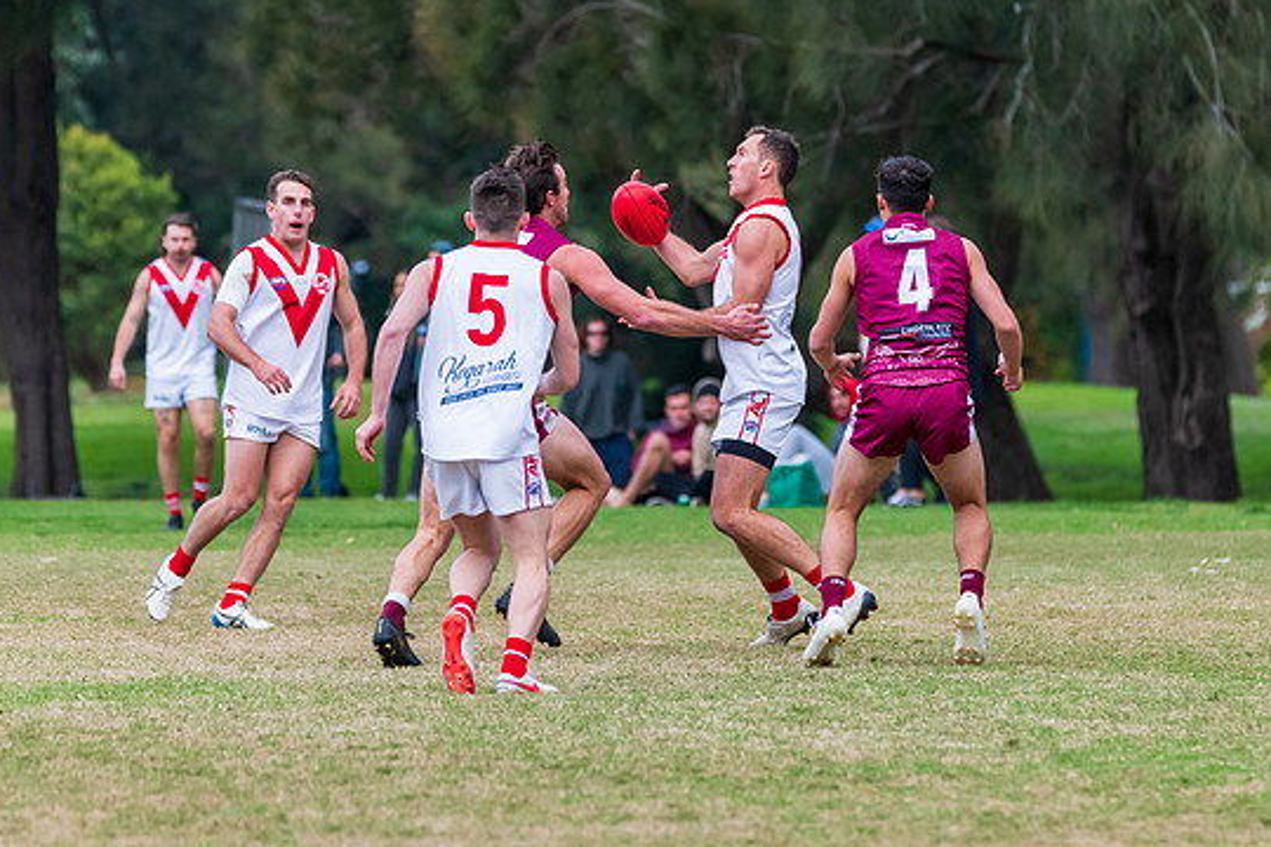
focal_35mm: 400
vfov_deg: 3.4
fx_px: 14121
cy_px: 393
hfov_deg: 5.2
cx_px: 750
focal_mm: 300
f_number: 5.6
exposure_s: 1/1250
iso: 1250
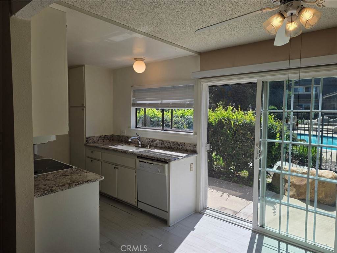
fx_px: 224
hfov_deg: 73.9
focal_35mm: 23
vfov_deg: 58.9
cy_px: 126
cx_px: 168
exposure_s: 1/3034
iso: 80
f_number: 1.7
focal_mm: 6.3
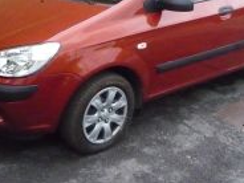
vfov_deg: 23.2
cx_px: 111
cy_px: 5
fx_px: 430
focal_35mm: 61
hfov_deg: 31.7
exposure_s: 1/1300
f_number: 3.3
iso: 1600
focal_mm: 4.7
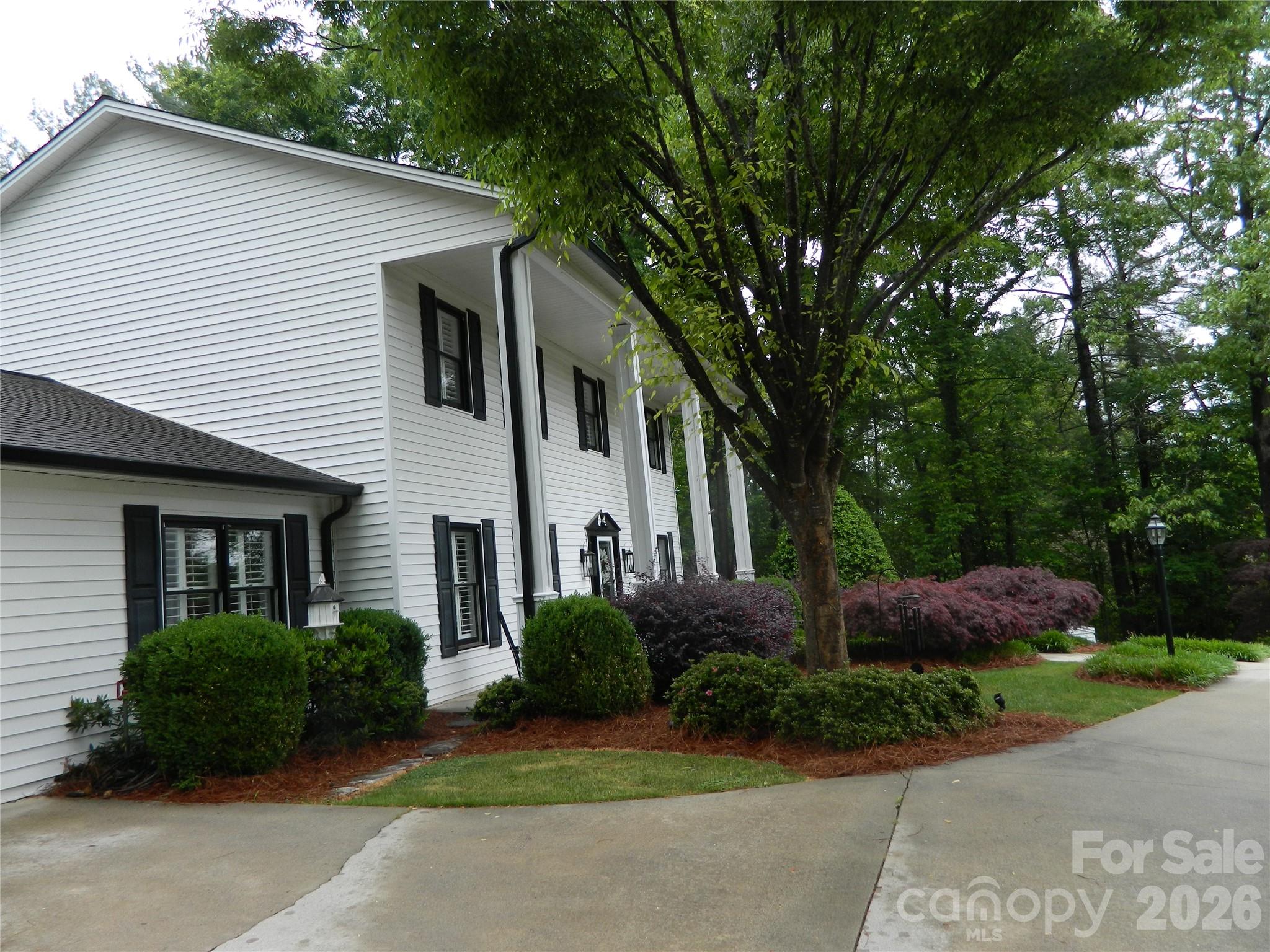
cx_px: 635
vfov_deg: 54.9
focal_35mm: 25
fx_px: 917
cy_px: 476
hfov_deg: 69.4
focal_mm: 4.5
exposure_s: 1/100
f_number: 3.1
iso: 80
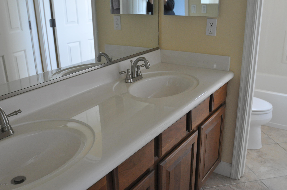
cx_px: 144
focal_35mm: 36
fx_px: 287
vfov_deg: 36.8
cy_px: 95
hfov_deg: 53.2
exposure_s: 1/50
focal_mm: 24
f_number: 4.5
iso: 1000
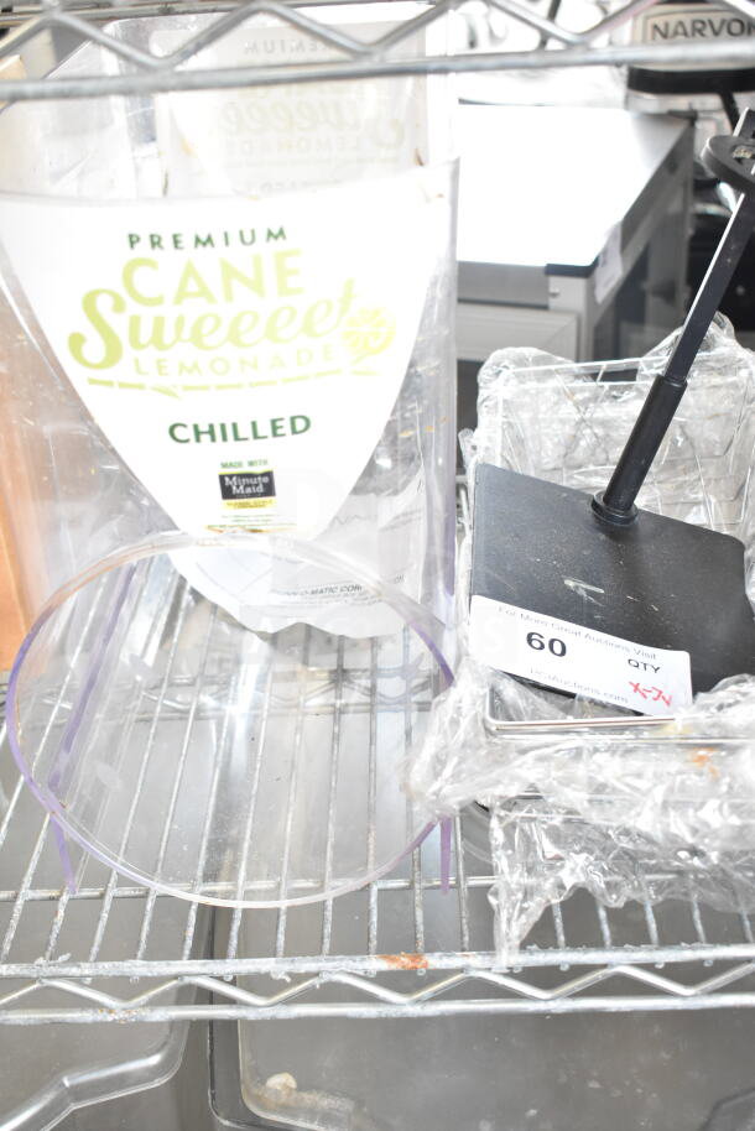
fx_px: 1367
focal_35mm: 44
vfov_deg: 44.9
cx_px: 378
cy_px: 566
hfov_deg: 30.9
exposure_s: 1/100
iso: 1600
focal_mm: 29
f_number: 5
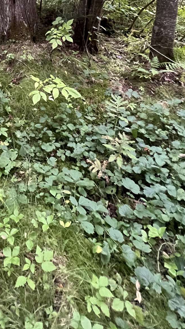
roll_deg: -0.8
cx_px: -7
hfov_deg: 36.6
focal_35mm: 28
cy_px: 5
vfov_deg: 54.1
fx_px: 244
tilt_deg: -9.6
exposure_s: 1/60
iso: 1000
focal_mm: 1.57
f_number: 1.8
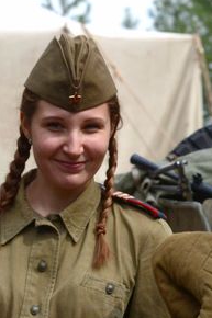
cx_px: 188
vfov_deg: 5.6
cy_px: 174
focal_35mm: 369
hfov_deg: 3.7
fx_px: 3263
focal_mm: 102
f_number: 8
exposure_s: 1/1000
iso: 800
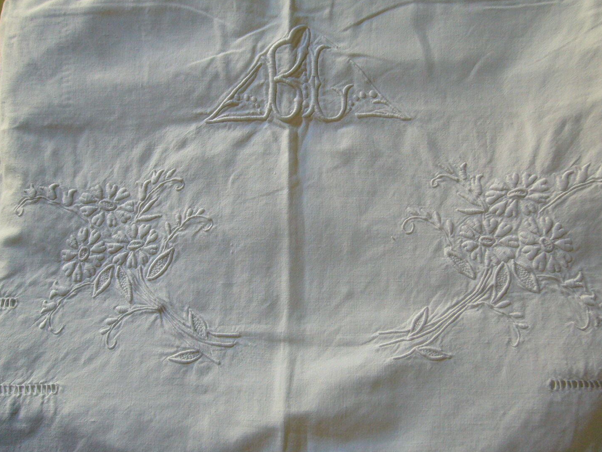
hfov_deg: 47.8
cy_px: 241
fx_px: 678
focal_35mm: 39
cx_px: 319
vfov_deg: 36.8
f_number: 2.8
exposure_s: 1/10
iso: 200
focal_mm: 5.8
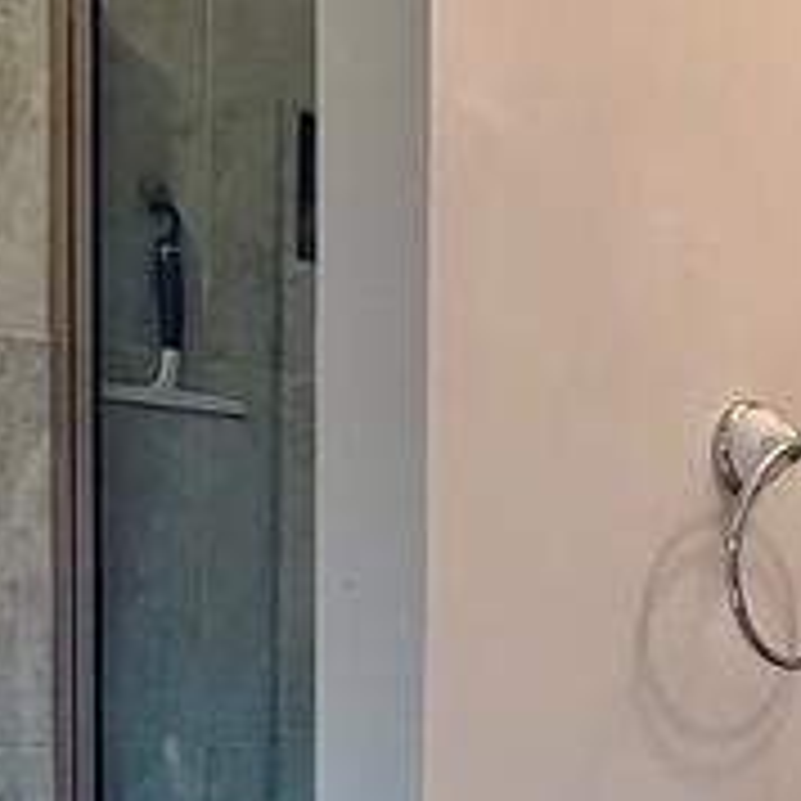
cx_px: 562
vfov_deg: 22.0
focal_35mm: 75
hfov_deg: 22.9
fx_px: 1963
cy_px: 837
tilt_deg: -5.4
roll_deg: -1.9
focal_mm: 2.22
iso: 160
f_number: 2.2
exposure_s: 1/120
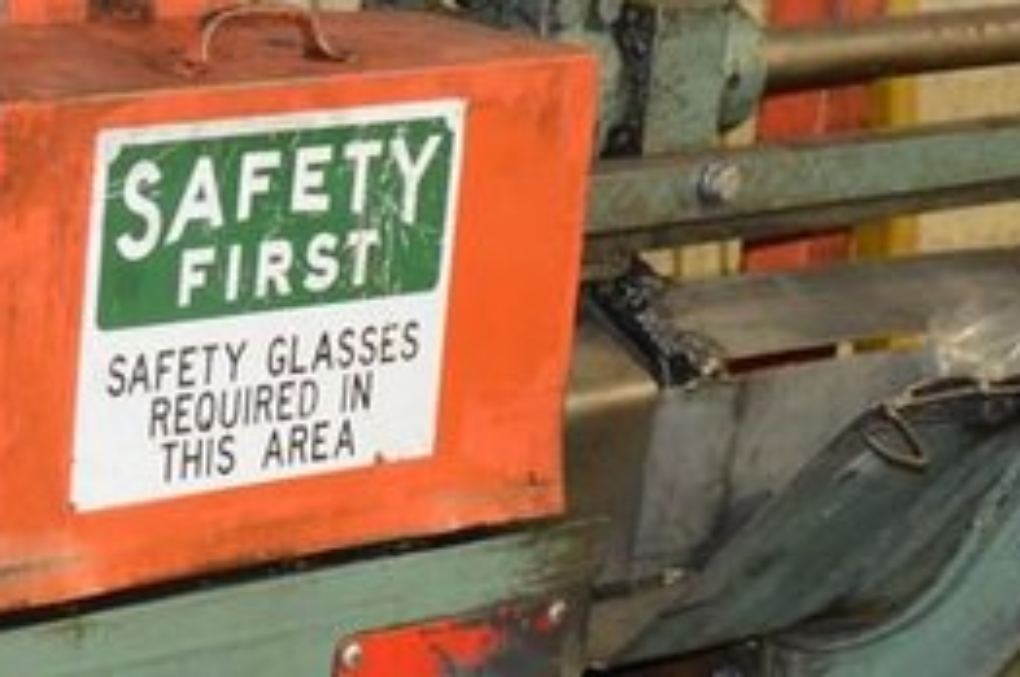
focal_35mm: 183
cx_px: 113
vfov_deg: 7.4
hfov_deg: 11.2
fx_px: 5179
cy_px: 907
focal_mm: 40
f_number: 4.2
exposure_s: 1/60
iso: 3200
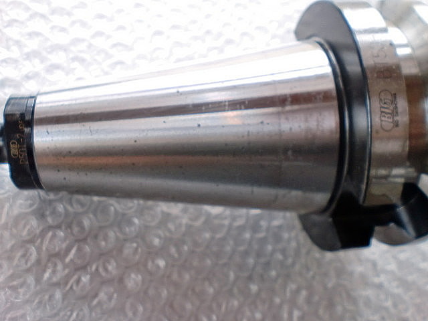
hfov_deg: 52.6
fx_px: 433
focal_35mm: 35
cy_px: 160
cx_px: 214
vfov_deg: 40.7
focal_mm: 6.3
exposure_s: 1/60
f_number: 3.1
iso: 64
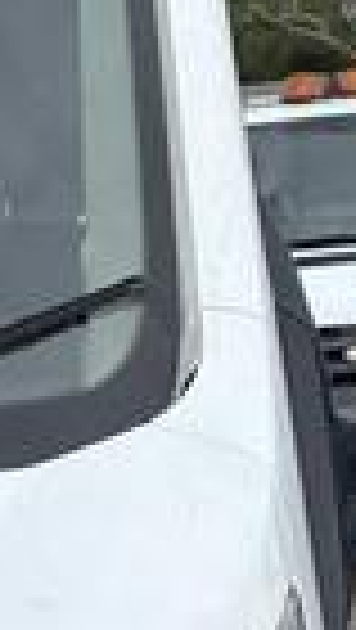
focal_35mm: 181
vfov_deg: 11.6
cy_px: 792
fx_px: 3030
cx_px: -374
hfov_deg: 6.5
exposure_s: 1/2747
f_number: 1.6
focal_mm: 5.96
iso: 50
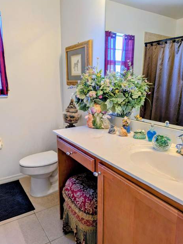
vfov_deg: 67.3
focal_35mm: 26
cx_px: 88
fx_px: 183
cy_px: 123
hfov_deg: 53.1
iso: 48
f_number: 1.89
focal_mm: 5.43
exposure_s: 1/30
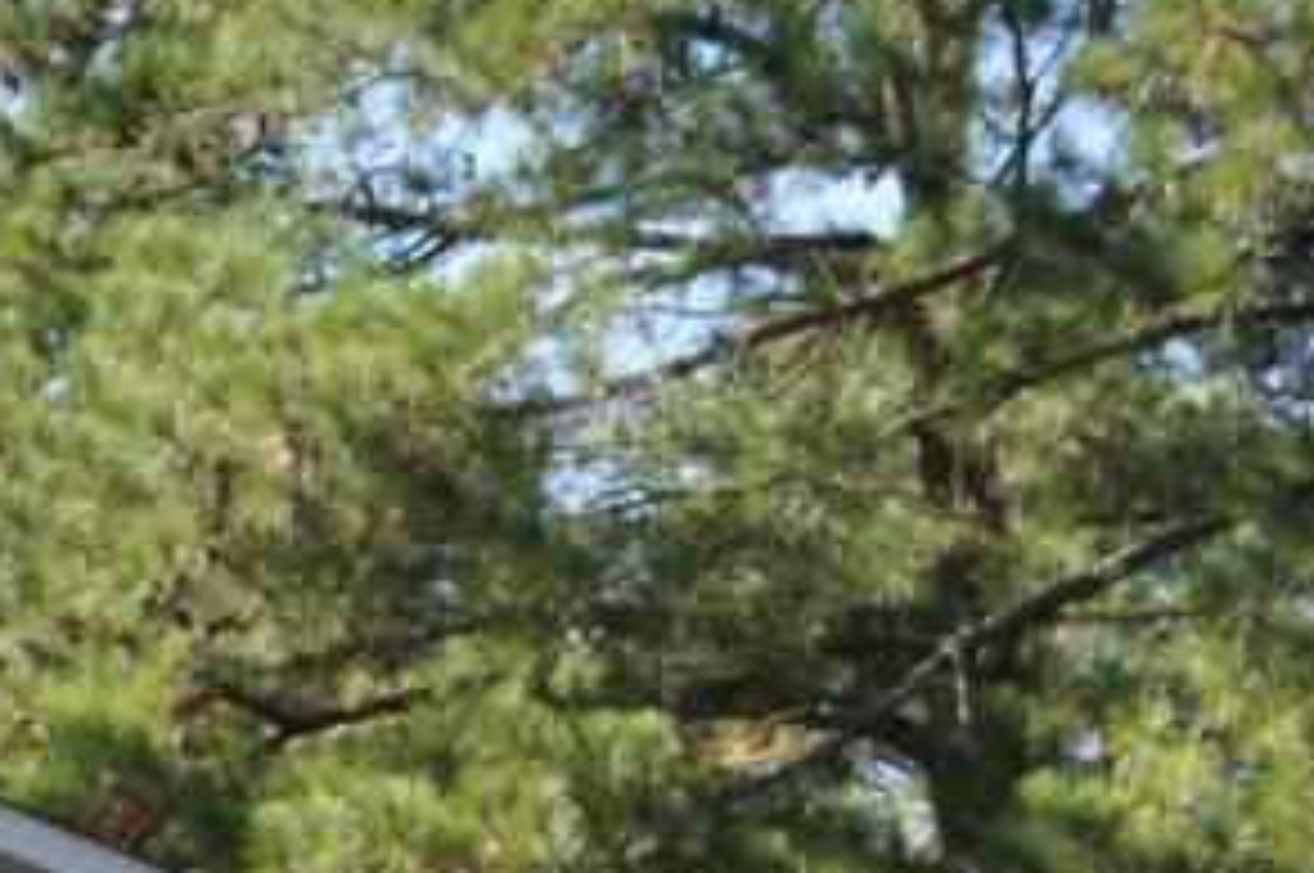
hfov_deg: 7.8
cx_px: -446
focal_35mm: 261
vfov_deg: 5.2
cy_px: 1552
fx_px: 9516
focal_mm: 44
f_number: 8
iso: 200
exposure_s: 1/200
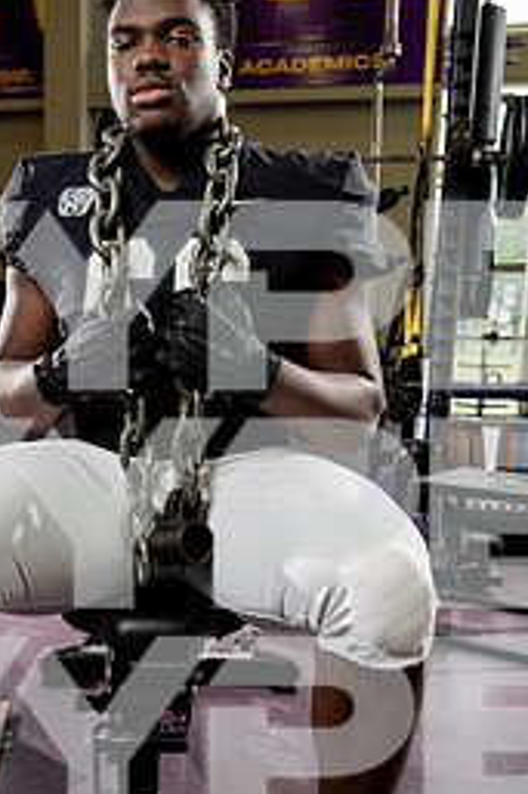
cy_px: 516
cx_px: 179
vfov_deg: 45.9
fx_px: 925
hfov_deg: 31.6
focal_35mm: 42
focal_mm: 24
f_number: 4
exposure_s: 1/250
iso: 640
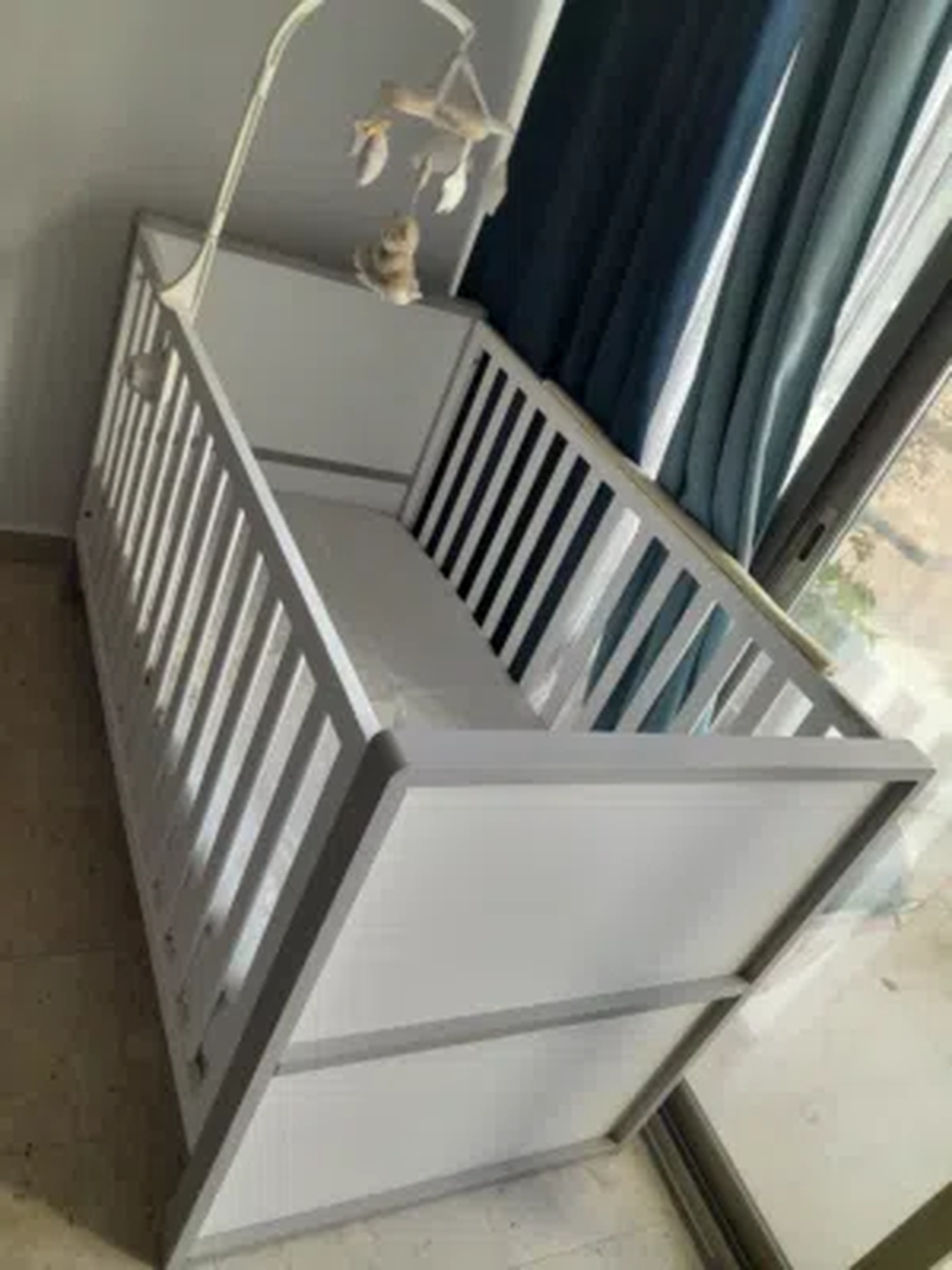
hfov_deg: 51.4
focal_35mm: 27
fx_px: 990
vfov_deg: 65.3
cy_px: 635
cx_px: 476
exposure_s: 1/50
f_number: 1.8
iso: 250
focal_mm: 4
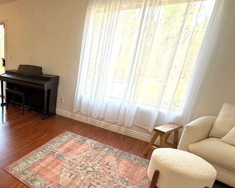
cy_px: 106
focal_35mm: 26
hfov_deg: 56.3
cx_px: 21
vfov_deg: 54.8
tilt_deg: -18.1
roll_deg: -0.9
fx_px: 181
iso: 80
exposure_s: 1/120
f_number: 2.2
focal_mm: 2.22
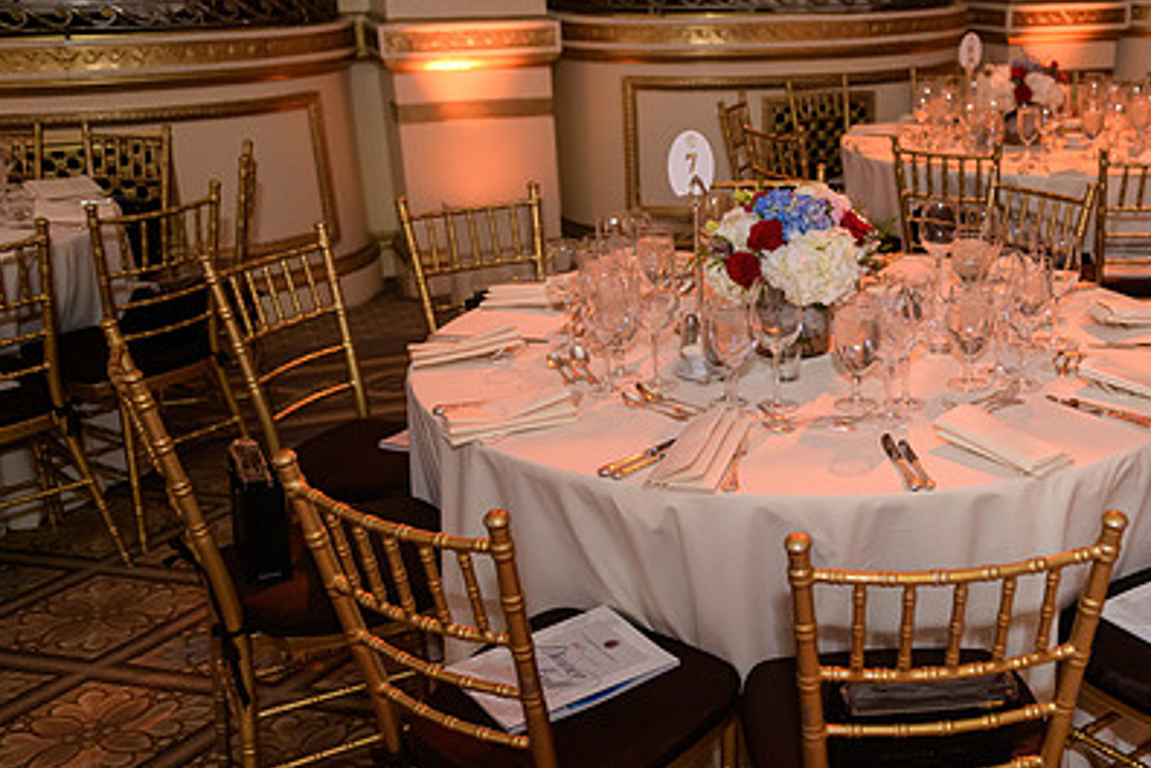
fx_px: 1311
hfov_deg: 46.4
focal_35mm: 41
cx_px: 802
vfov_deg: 32.5
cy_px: 476
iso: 1600
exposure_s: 1/50
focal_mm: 28
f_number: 3.2
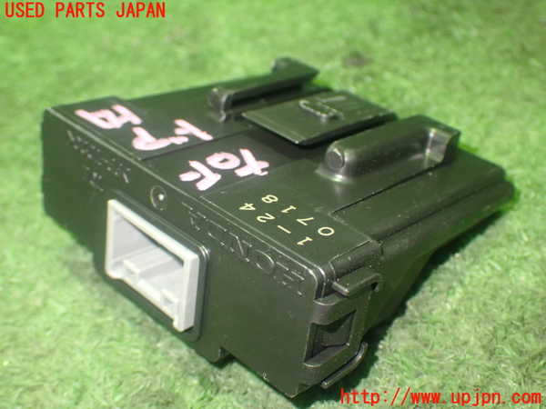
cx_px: 273
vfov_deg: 29.1
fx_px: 789
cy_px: 204
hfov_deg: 38.2
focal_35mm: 50
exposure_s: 1/15
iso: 800
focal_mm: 9.01
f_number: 3.2
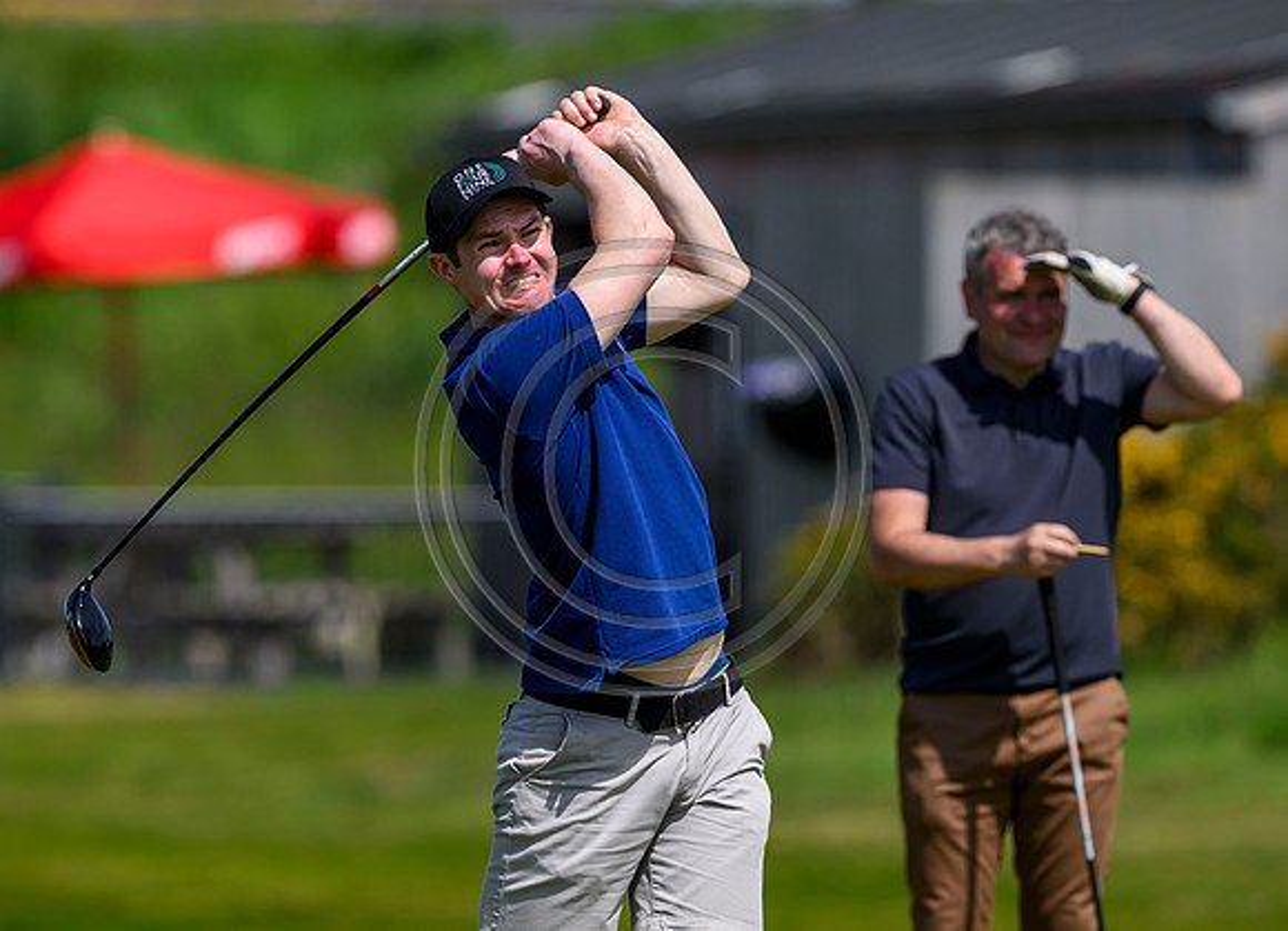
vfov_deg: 2.7
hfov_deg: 3.7
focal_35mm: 538
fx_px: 19758
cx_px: 503
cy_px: 470
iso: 500
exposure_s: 1/5000
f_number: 4.5
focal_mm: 400
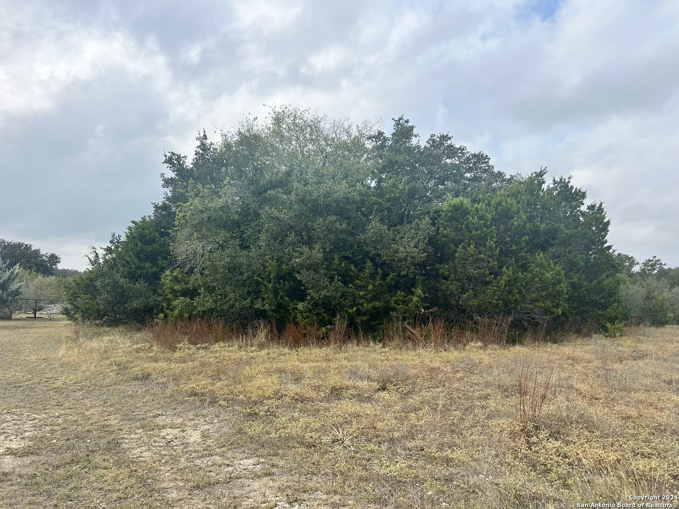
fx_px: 510
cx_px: 340
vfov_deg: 53.1
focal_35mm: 26
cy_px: 254
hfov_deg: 67.3
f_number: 1.5
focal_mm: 5.7
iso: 50
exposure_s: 1/4115
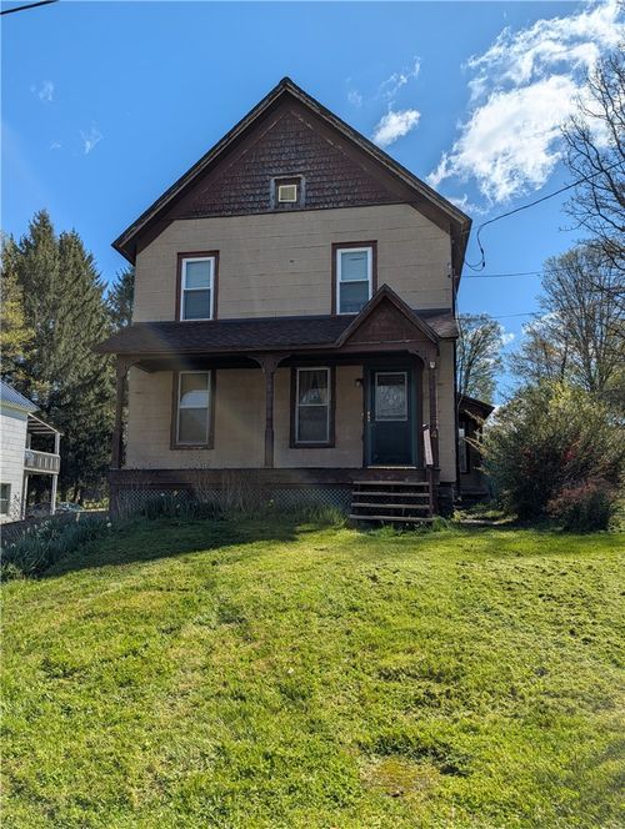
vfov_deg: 71.5
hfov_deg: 56.9
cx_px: 312
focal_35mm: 24
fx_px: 576
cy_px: 414
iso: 21
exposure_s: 1/1835
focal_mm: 6.9
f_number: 1.68
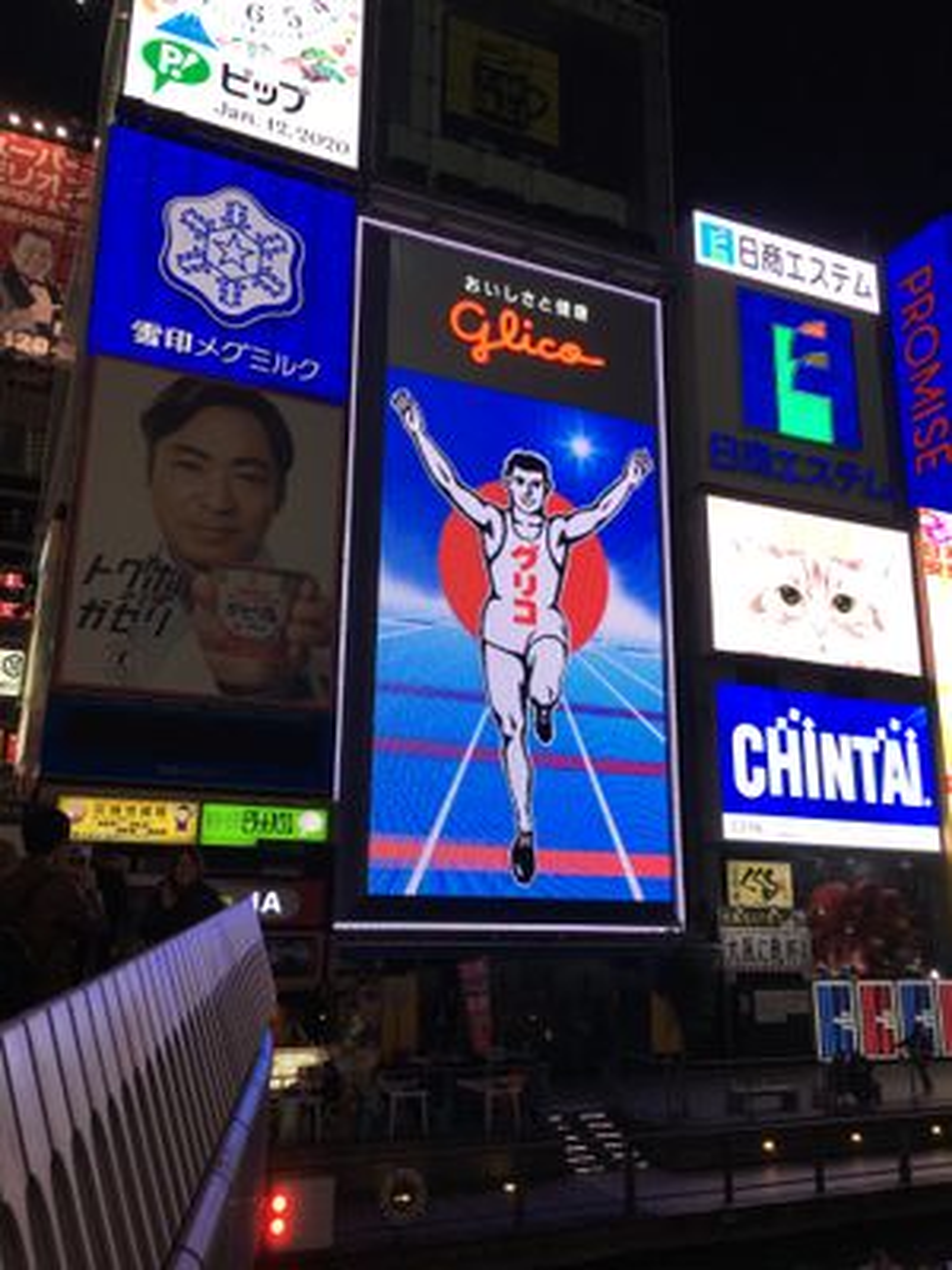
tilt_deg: +15.8
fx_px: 1063
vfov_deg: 61.7
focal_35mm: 29
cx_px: 476
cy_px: 635
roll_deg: -0.7
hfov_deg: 48.2
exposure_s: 1/120
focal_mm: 4.15
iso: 40
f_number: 2.2
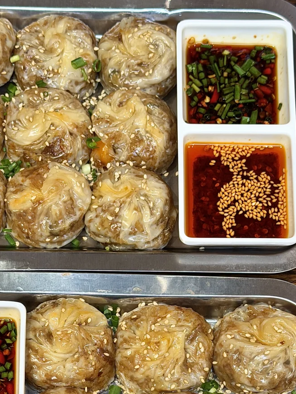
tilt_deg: -68.7
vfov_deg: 24.4
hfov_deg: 18.6
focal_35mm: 79
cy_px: 300
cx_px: 111
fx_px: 901
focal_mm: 6.76
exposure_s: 1/100
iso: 125
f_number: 1.78
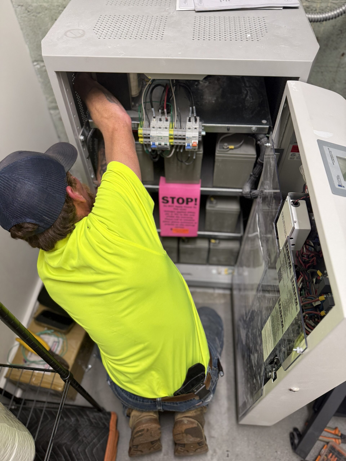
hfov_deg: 56.8
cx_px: 173
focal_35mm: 24
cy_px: 230
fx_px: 320
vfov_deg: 71.6
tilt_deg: -51.3
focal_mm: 6.76
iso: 200
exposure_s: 1/120
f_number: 1.78
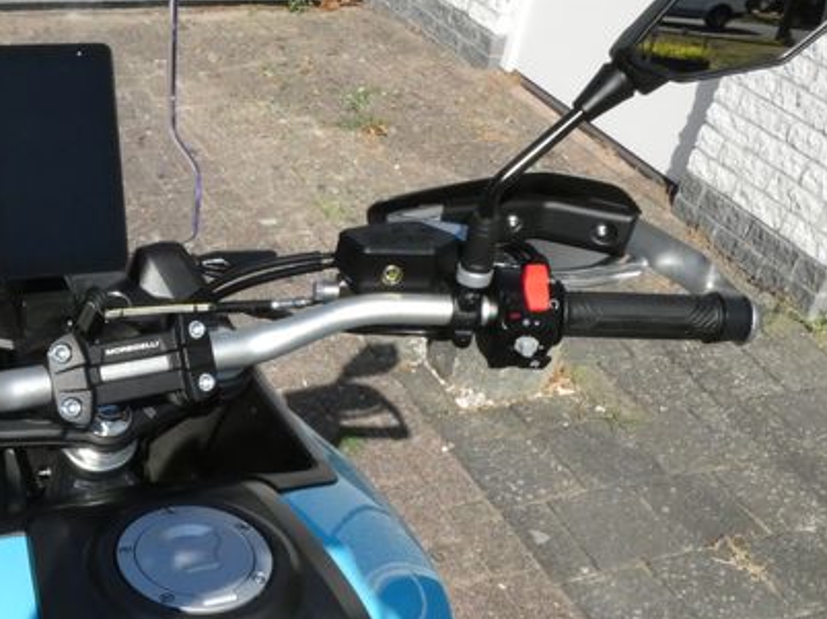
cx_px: 191
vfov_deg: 28.4
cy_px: 405
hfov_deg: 36.5
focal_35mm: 51
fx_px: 1218
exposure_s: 1/2000
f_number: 8
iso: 800
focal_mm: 5.8
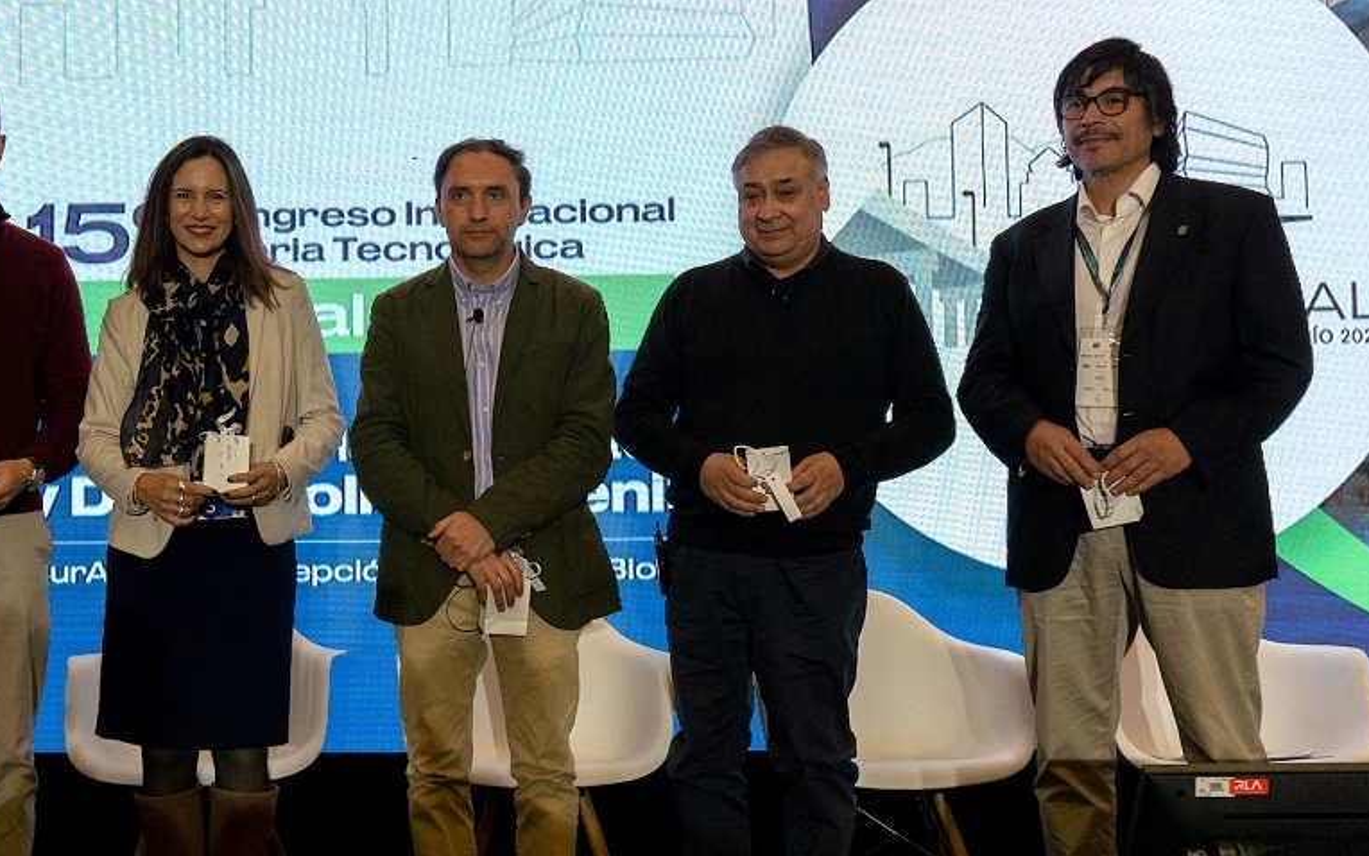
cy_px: 427
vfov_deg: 26.9
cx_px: 392
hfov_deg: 41.0
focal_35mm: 48
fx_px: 1791
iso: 1250
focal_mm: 30
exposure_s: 1/160
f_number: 6.3
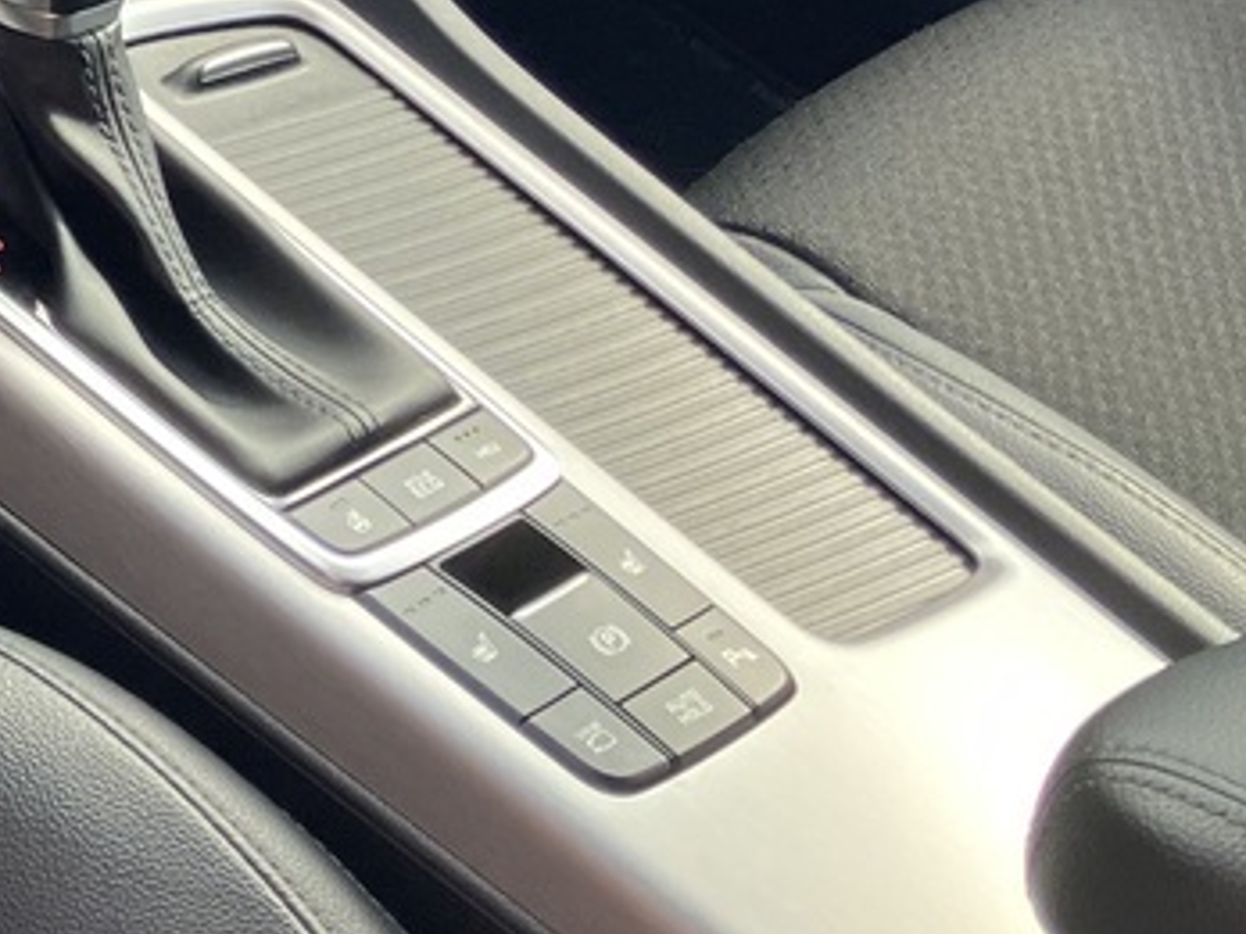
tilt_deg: -32.5
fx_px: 4175
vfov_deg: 12.4
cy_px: -250
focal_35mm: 116
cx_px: -967
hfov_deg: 14.9
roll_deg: -5.4
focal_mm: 3.99
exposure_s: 1/100
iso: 50
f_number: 1.8
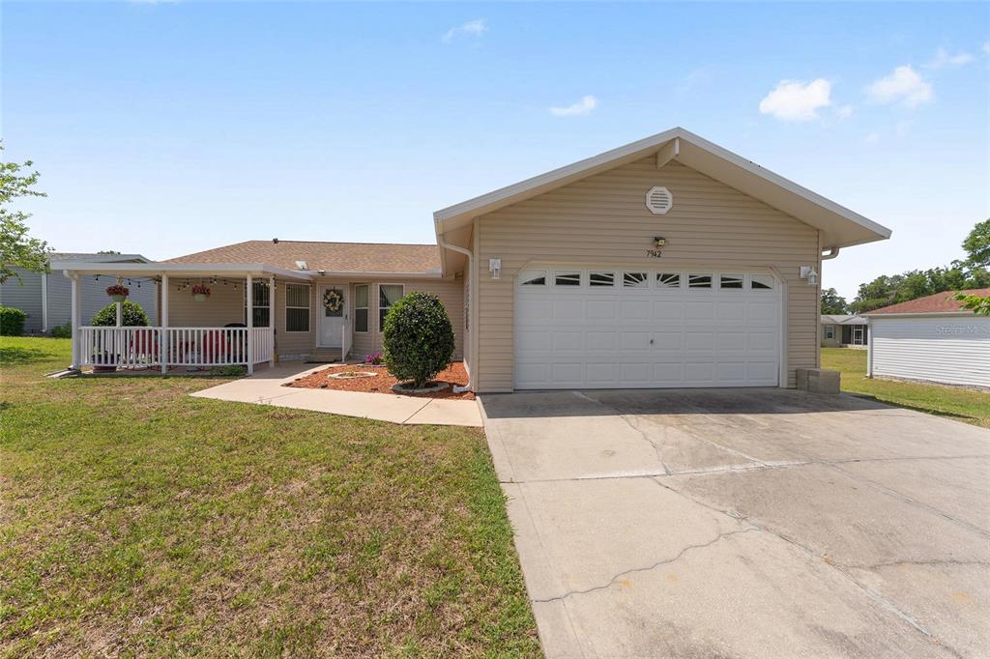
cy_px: 330
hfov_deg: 104.3
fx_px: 385
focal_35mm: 14
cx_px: 495
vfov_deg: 81.2
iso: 400
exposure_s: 1/2000
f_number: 7.1
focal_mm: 14
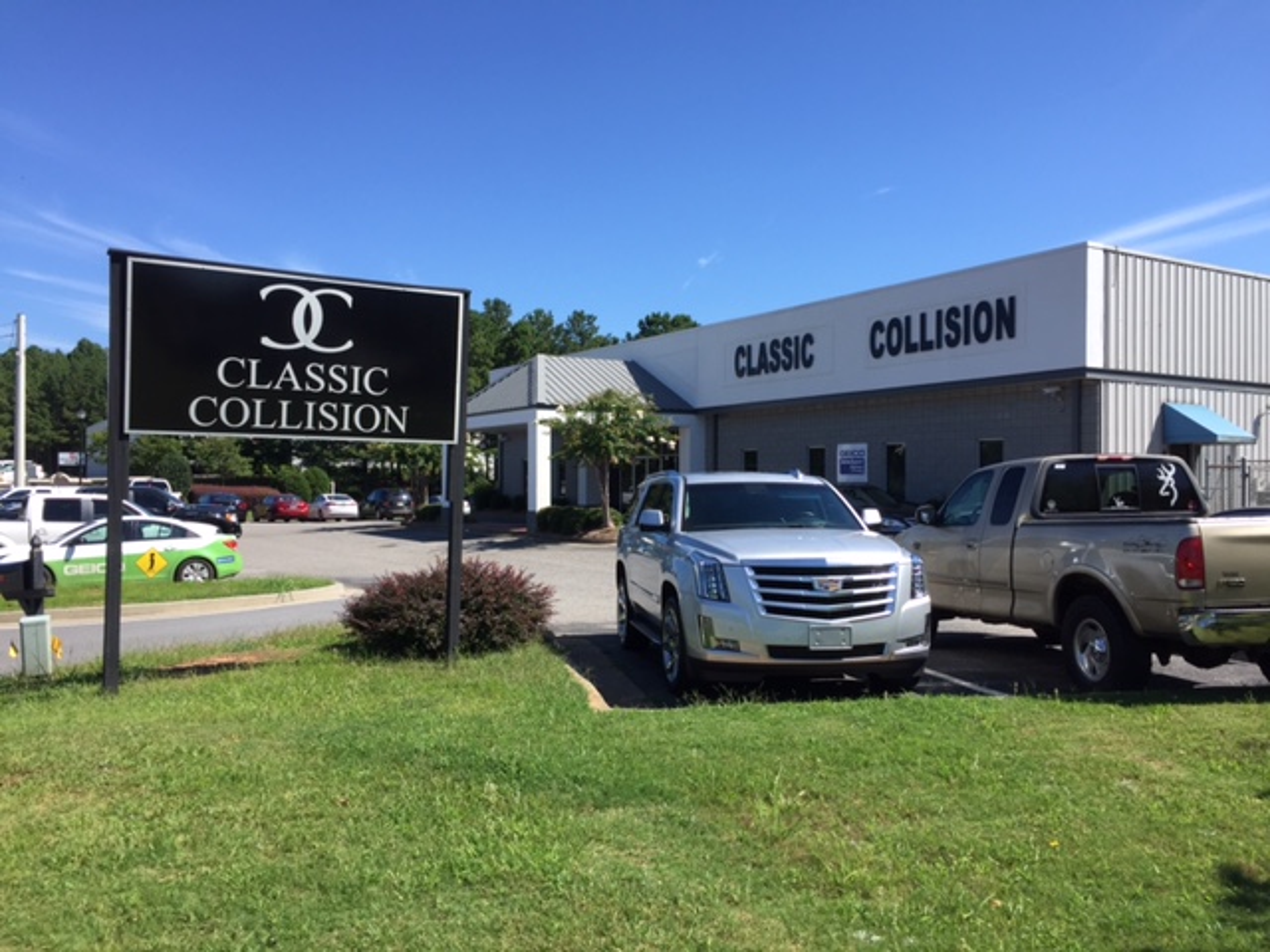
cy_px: 476
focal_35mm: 29
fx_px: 1064
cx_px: 635
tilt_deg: +1.6
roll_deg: -0.3
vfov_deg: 48.2
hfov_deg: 61.7
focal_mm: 4.15
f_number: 2.2
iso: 32
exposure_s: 1/1236
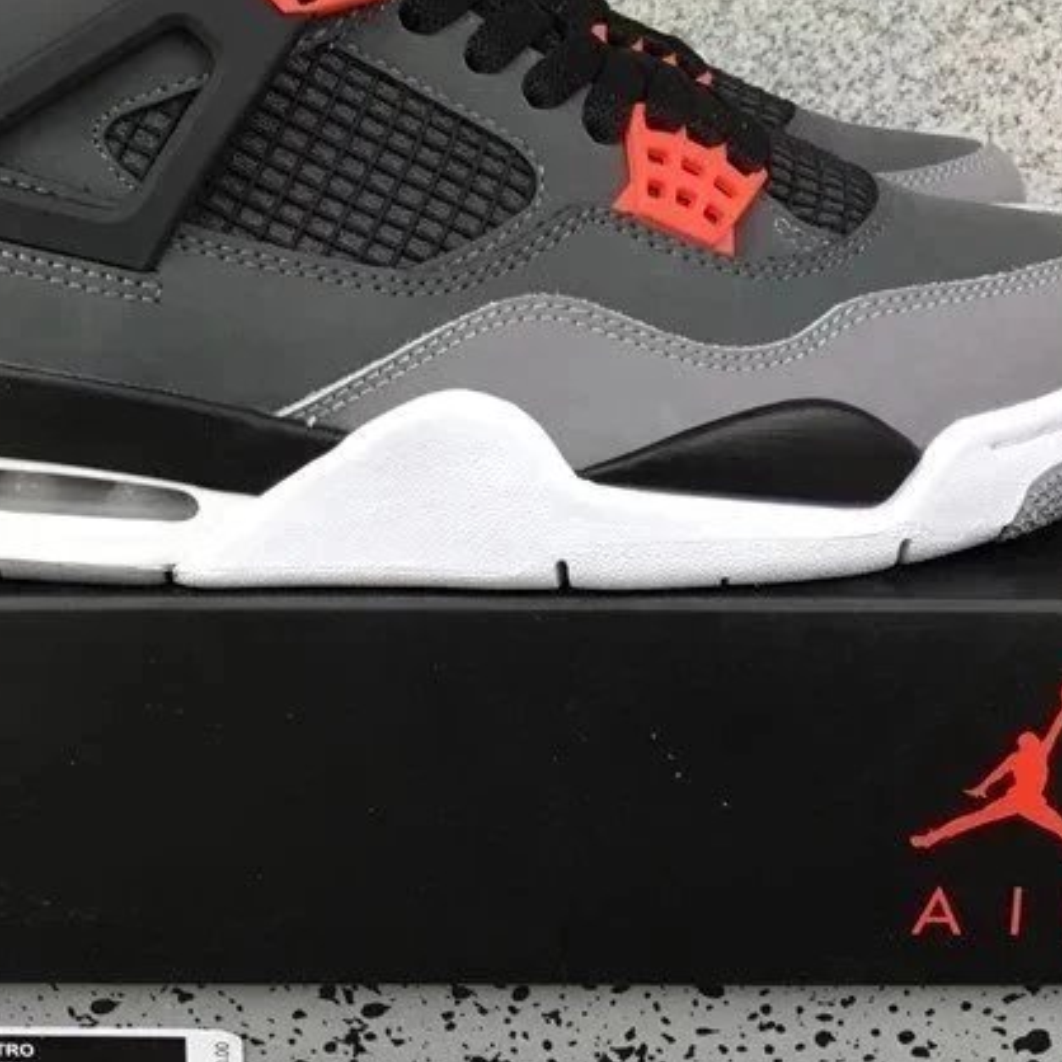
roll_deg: +0.0
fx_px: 2048
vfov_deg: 29.0
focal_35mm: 59
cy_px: 403
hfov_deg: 29.0
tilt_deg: -15.6
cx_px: 412
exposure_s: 1/50
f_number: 2.4
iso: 25
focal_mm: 3.3
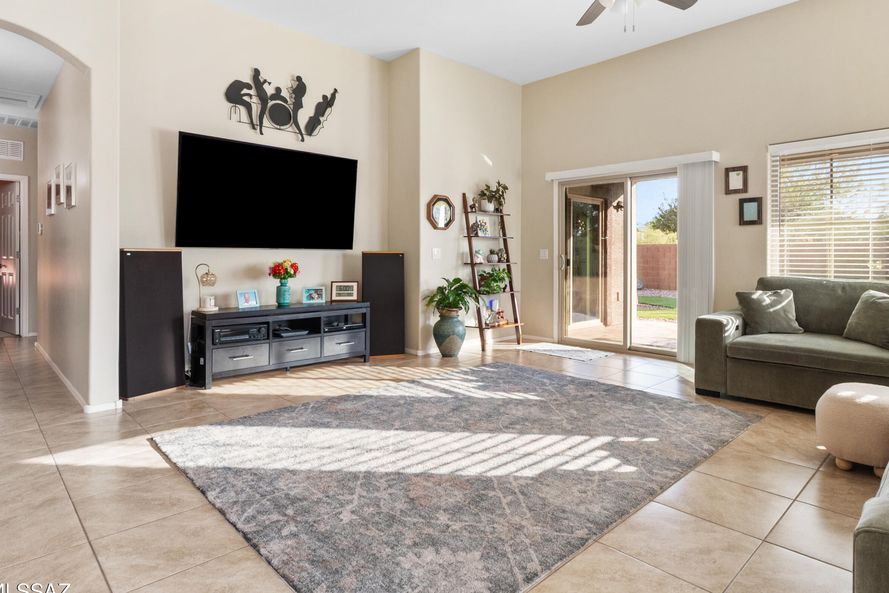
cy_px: 250
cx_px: 480
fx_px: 469
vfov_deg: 64.2
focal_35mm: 19
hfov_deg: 86.7
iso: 800
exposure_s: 1/8
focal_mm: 10
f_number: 11
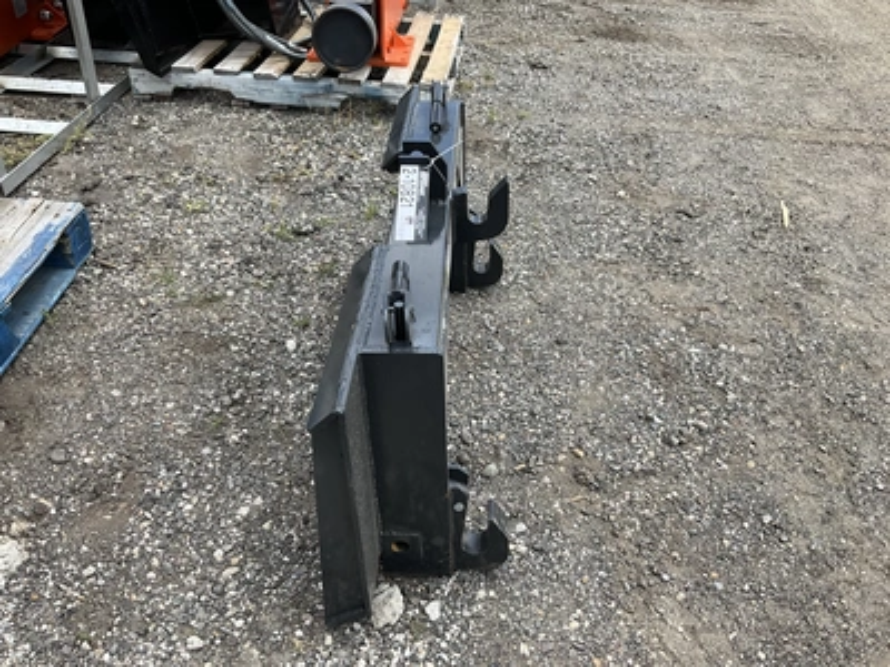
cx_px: 445
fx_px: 746
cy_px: 334
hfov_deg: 61.7
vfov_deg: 48.2
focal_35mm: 29
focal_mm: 3
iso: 25
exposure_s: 1/816
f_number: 1.8
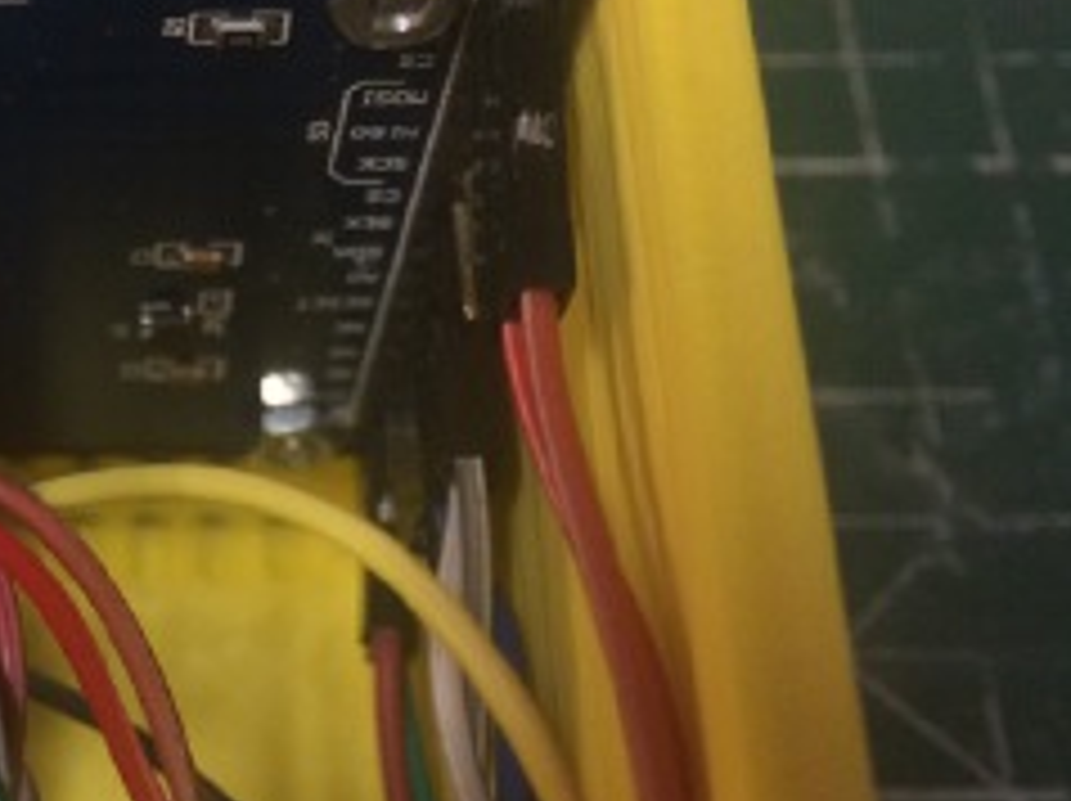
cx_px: 2
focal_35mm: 65
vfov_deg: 22.5
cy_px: 504
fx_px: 2009
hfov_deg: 28.1
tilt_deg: -65.1
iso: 250
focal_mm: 4.15
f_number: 2.2
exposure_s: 1/33
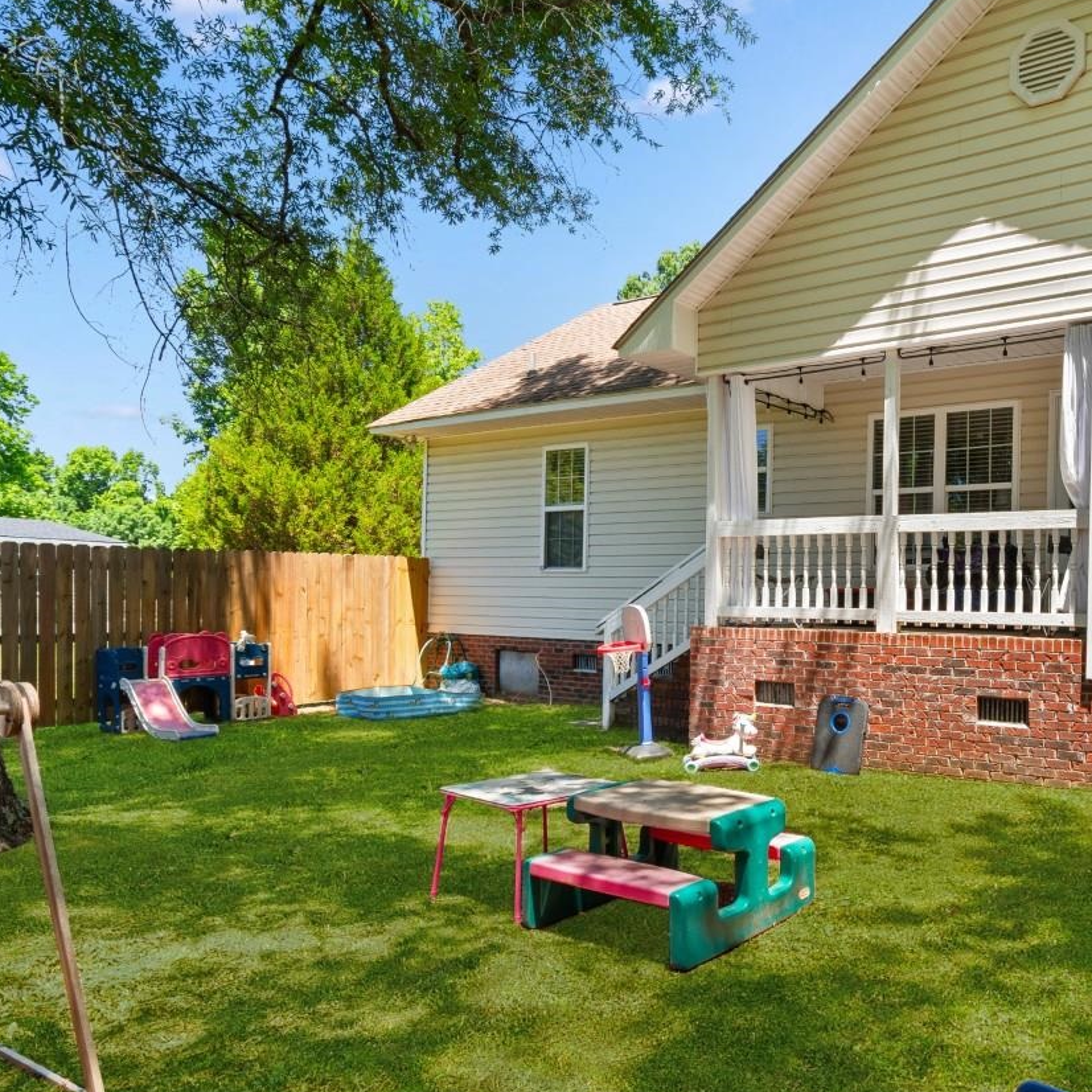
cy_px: 551
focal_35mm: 25
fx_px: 892
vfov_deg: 62.9
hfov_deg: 58.7
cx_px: 851
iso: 100
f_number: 6.3
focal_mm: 10
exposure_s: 1/160
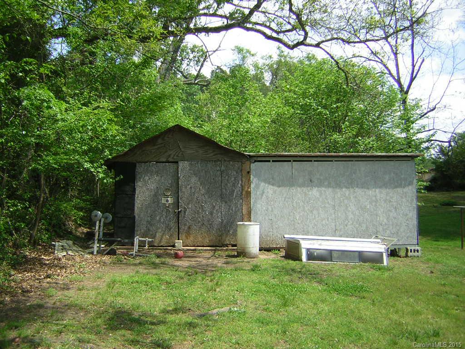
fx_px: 484
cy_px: 174
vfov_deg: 39.7
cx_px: 232
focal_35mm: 36
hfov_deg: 51.4
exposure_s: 1/490
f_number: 2.6
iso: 50
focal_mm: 4.7
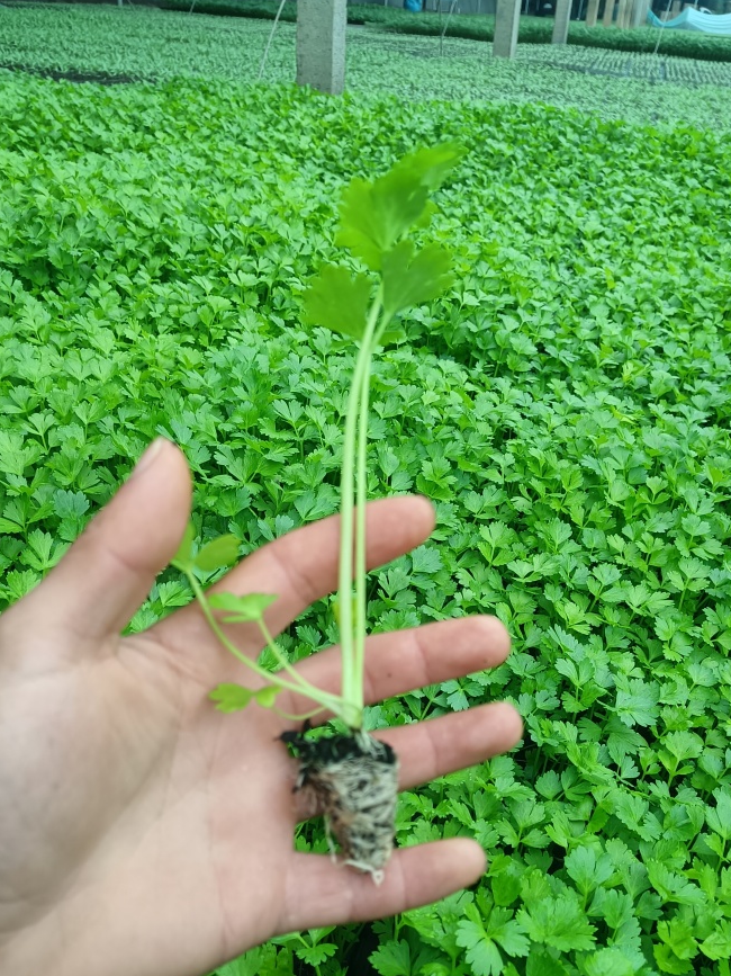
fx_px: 901
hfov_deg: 44.1
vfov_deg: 56.6
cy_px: 558
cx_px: 376
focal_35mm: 32
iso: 145
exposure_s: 1/100
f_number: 1.8
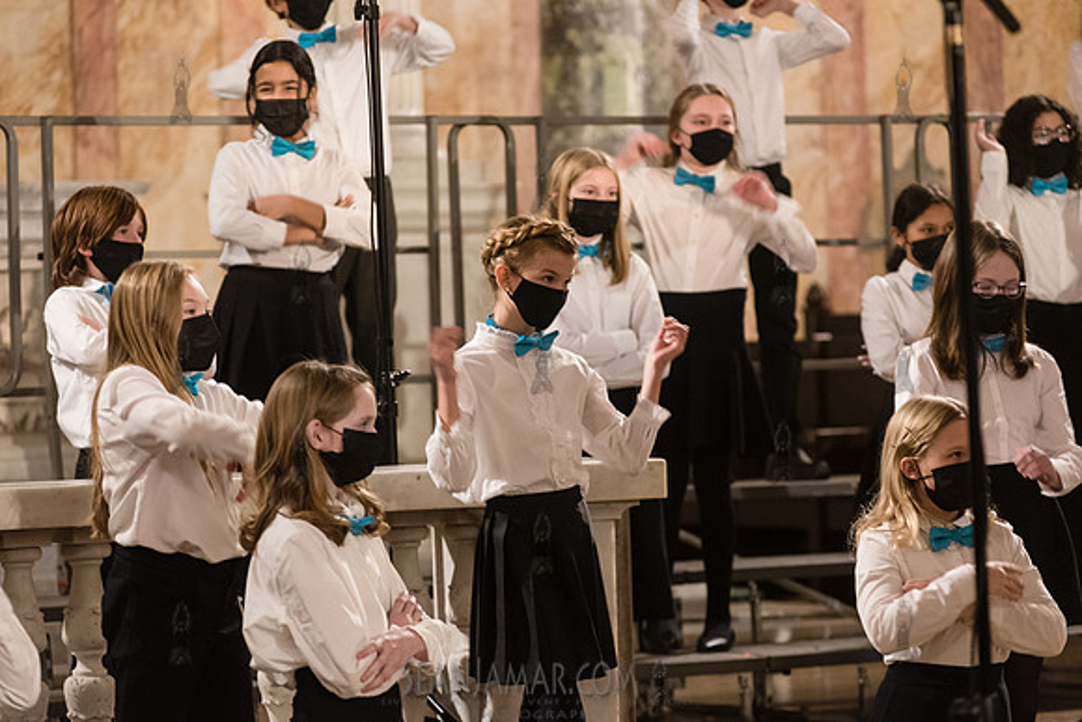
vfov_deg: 8.1
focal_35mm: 170
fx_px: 5110
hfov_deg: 12.1
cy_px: 361
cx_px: 541
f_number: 5
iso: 4000
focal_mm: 170
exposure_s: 1/125
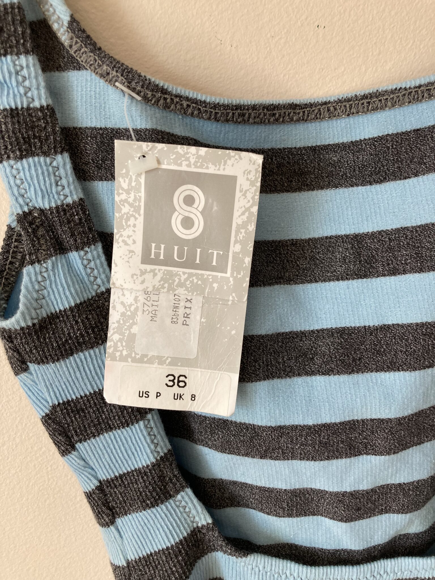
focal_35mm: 28
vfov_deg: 63.4
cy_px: 290
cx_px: 218
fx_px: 469
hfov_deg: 49.7
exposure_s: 1/121
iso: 64
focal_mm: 3.99
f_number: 1.8
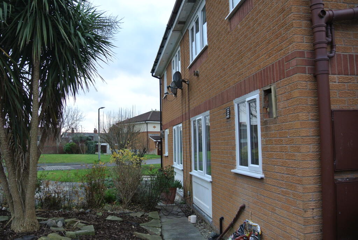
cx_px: 179
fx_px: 289
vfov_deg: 45.1
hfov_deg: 63.6
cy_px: 120
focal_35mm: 29
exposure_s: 1/125
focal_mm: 11
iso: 400
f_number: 3.5
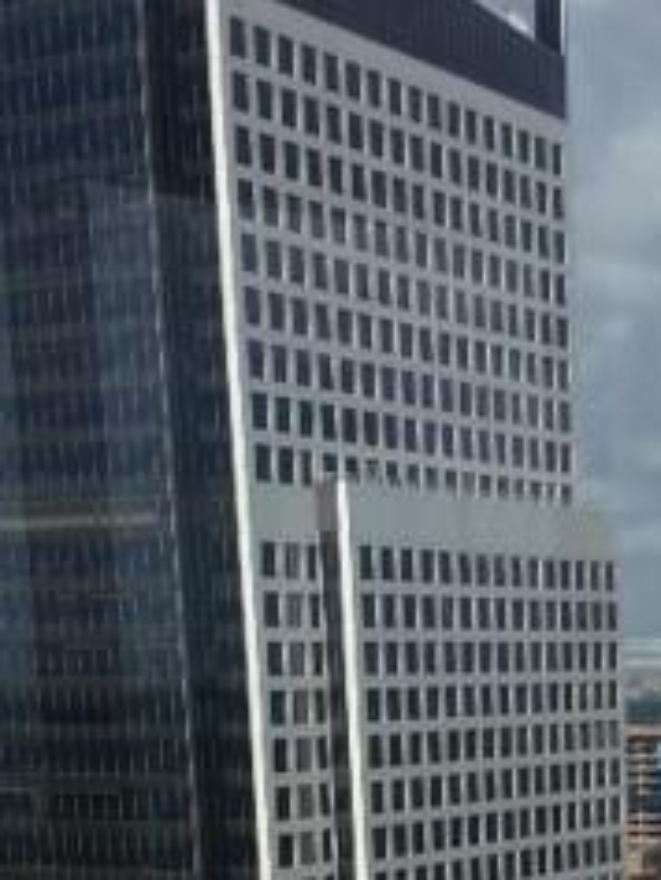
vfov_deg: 20.4
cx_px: 743
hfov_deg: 16.1
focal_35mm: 89
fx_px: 2264
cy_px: 1095
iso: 50
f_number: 2.4
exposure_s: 1/1178
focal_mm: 4.12
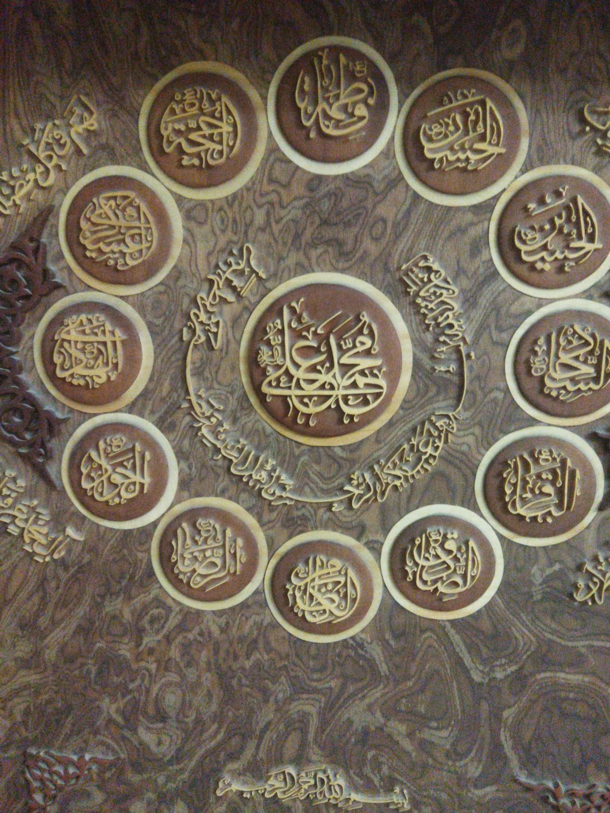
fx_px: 634
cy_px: 406
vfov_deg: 65.3
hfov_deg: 51.4
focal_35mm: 27
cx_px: 305
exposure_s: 1/14
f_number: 1.79
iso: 1936
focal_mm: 4.71
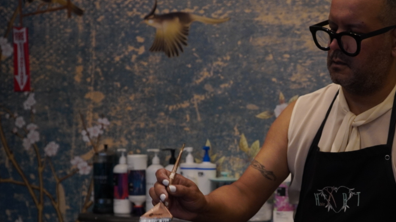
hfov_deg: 34.6
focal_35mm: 59
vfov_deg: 20.1
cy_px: 188
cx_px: 306
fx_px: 619
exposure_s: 1/125
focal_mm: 24
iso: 800
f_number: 4
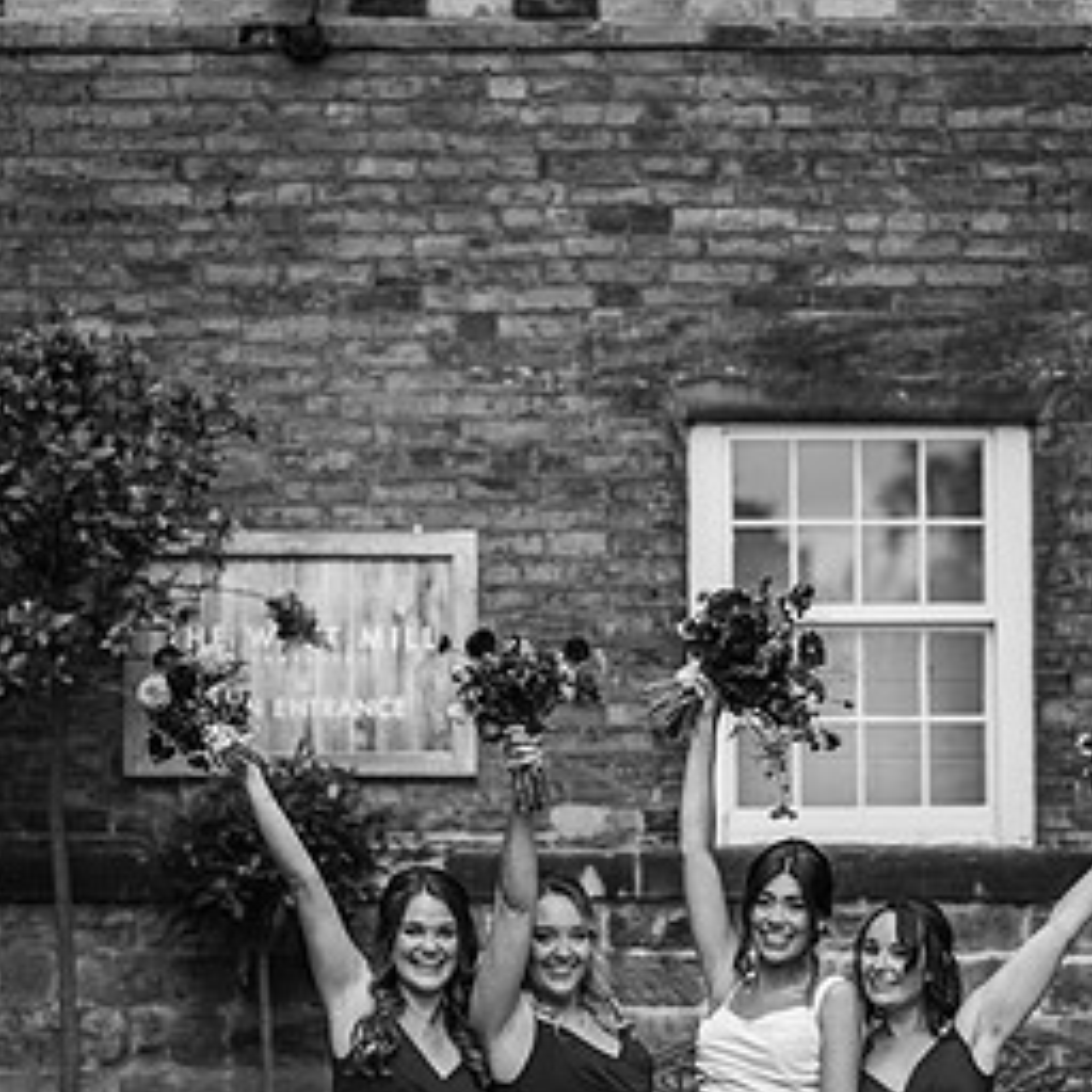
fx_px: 4533
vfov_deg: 13.7
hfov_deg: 13.7
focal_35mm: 127
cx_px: 625
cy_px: 904
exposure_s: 1/1000
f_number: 2.2
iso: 100
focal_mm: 85
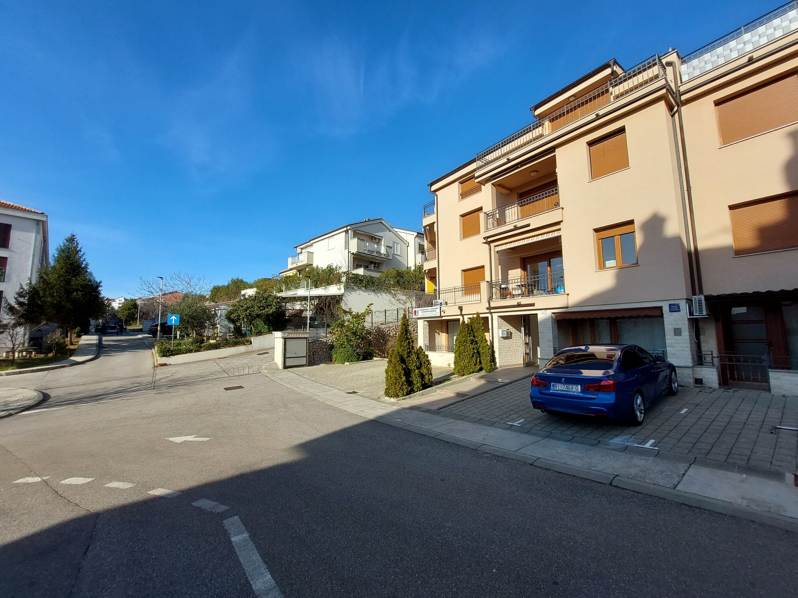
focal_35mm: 13
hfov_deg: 106.2
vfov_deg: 89.9
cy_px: 299
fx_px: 300
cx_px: 399
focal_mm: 1.74
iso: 50
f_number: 2.2
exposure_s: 1/1698
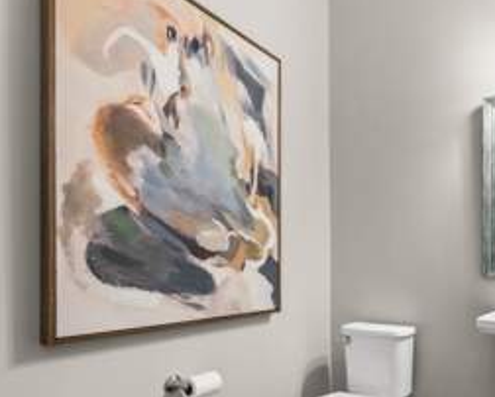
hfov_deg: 64.1
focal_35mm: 25
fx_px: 367
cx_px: 369
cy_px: 273
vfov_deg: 55.3
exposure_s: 2.5
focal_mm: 14
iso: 400
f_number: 8
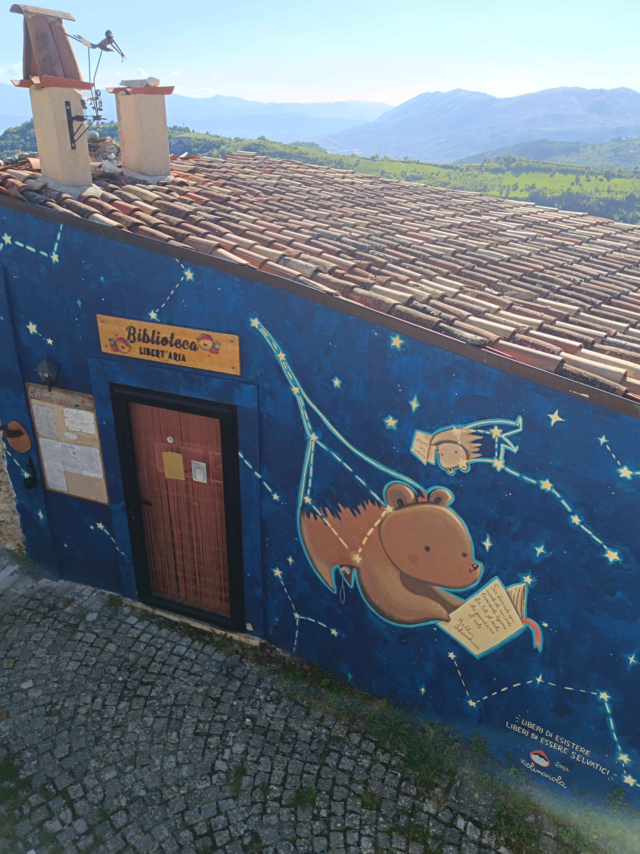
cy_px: 427
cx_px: 320
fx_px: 592
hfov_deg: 56.8
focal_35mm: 24
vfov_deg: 71.6
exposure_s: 1/576
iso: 51
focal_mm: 5.59
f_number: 1.88
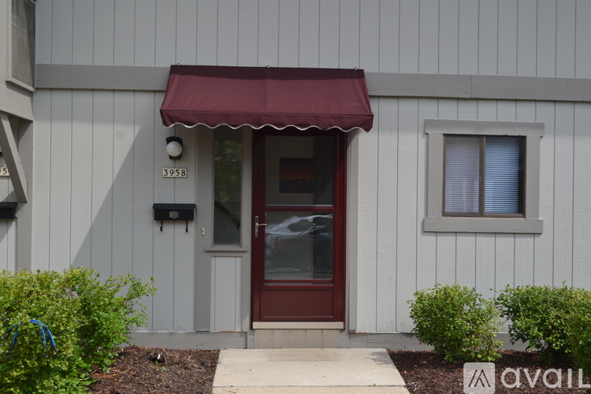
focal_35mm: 44
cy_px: 197
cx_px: 296
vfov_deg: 30.8
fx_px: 714
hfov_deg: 45.0
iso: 100
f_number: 6.3
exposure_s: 1/200
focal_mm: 29
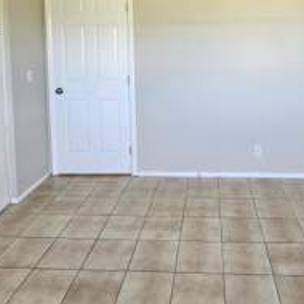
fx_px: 288
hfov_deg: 54.8
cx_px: 195
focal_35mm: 29
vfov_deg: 51.7
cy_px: 55
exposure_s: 1/60
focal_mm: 2.2
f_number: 2.2
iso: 160
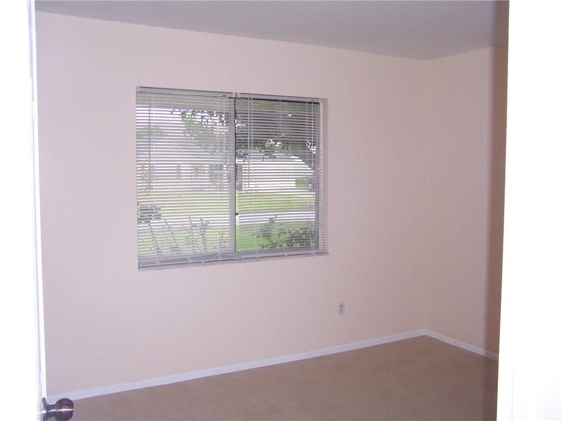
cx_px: 281
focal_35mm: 33
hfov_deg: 55.4
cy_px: 210
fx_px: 536
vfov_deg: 42.9
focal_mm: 5.5
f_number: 2.8
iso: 140
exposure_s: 1/60
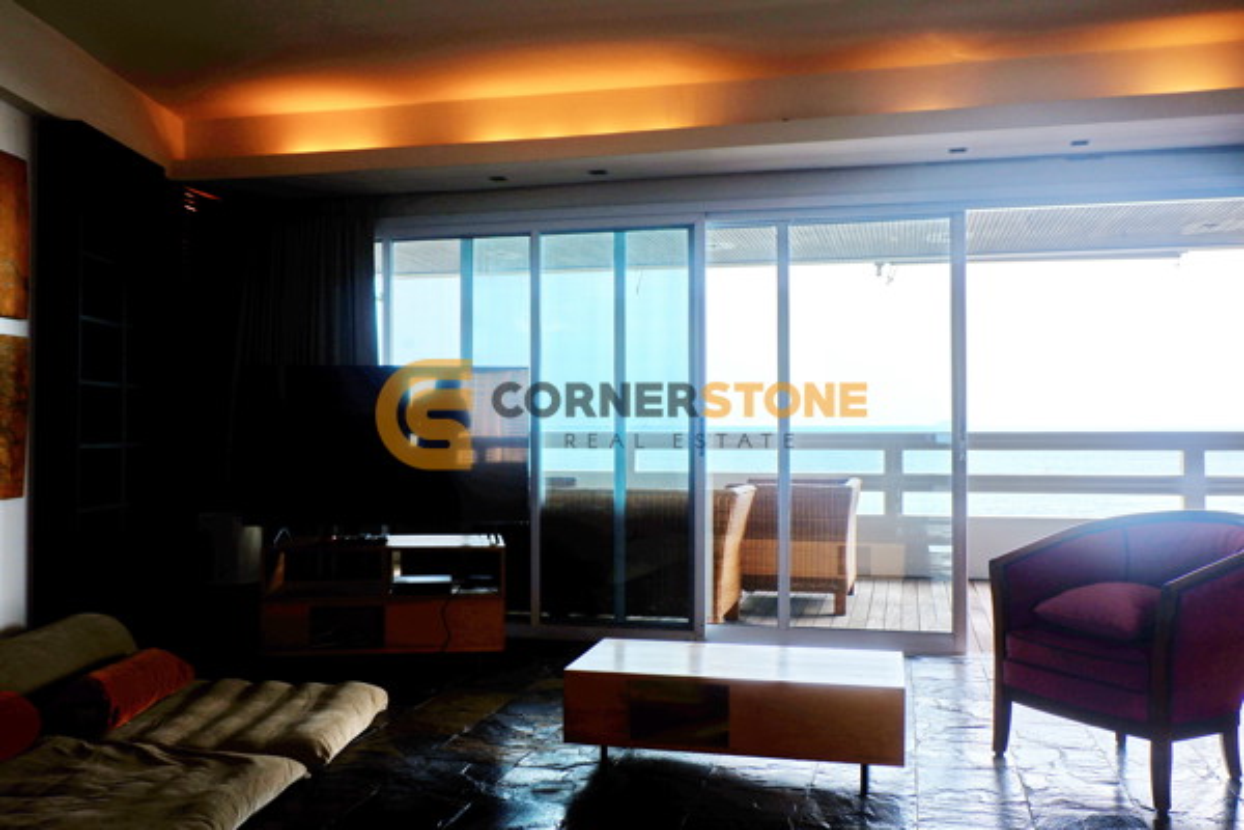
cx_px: 622
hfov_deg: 58.7
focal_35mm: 32
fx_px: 1106
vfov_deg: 41.1
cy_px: 415
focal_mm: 21.1
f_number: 5.6
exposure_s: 1/320
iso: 200
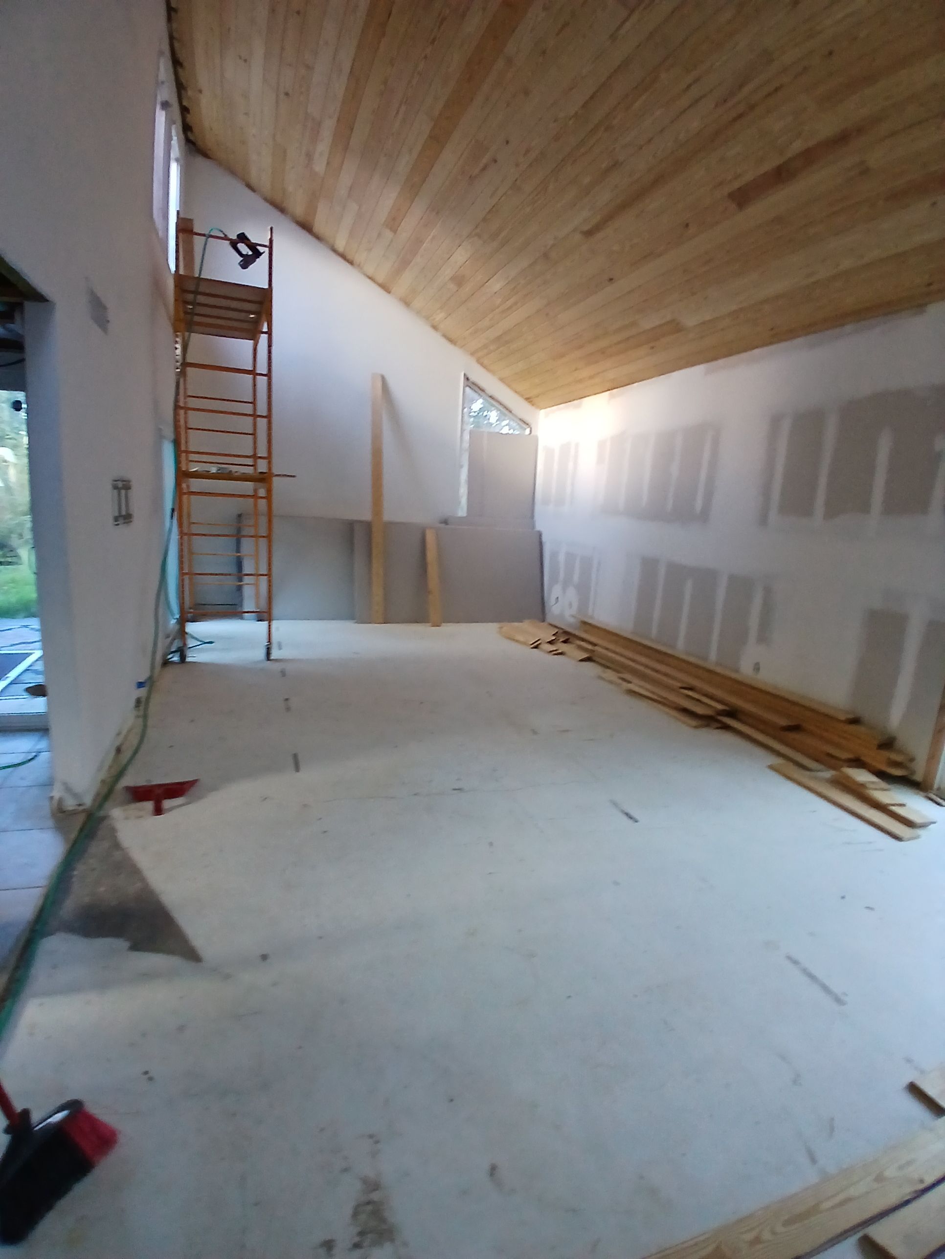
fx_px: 619
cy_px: 630
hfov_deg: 74.7
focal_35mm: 17
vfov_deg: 91.0
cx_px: 472
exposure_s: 1/30
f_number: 2.2
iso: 100
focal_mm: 1.4
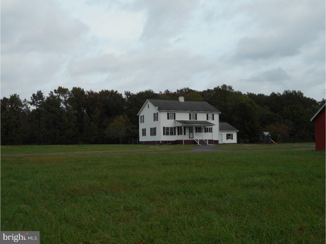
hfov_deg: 47.9
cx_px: 163
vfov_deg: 36.8
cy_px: 122
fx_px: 367
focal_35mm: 39
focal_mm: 6.9
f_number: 4.5
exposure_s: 1/800
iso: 80
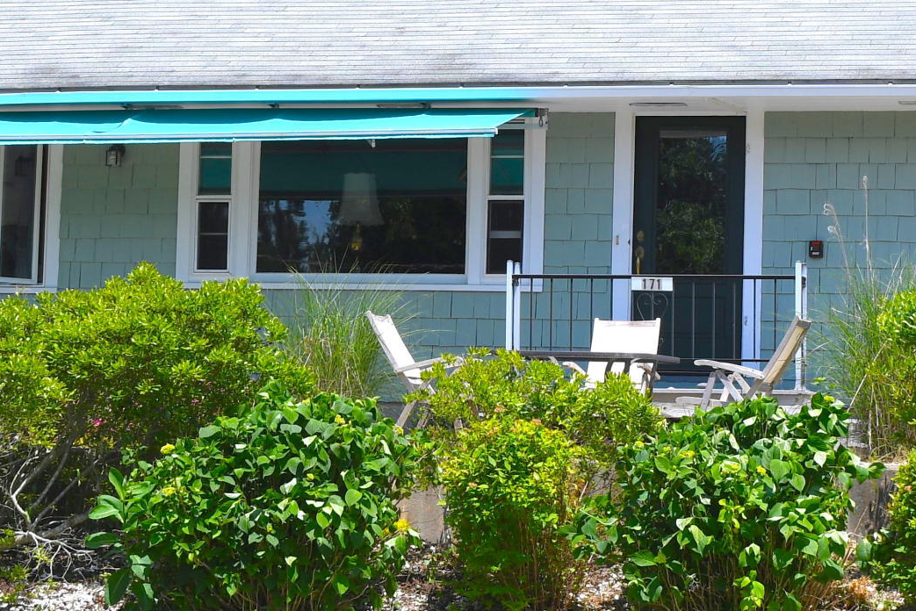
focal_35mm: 115
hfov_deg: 17.8
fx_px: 2927
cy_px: 189
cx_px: 585
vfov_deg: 11.9
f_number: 9
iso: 100
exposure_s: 1/320
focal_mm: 27
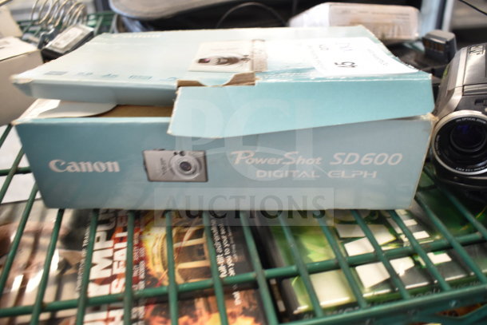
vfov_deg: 43.6
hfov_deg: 61.9
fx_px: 406
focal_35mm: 30
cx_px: 244
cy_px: 162
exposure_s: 1/30
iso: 500
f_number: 3.8
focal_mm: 20
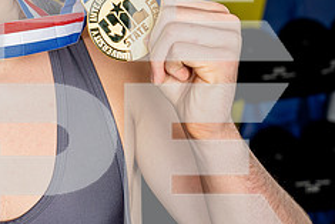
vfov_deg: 9.9
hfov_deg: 14.4
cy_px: -14
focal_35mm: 138
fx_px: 1285
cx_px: -70
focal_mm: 56
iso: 160
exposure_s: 1/250
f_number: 5.6
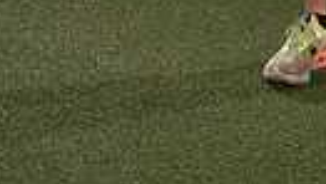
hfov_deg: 12.1
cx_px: 314
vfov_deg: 6.5
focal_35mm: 176
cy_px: -306
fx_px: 1523
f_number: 6.3
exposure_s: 1/250
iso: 400
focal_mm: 49
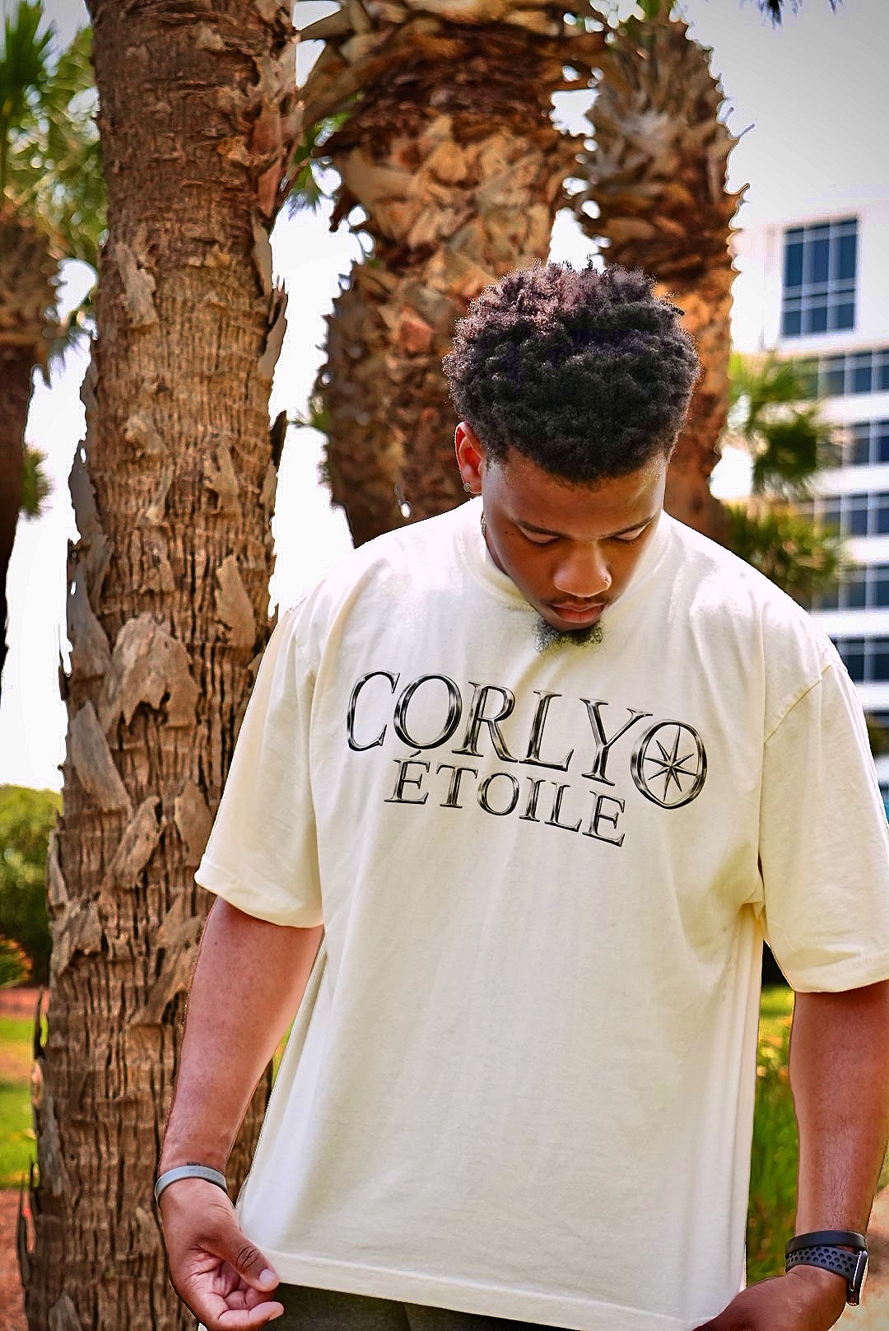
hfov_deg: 23.8
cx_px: 444
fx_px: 2108
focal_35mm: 57
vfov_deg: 35.0
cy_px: 666
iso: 1600
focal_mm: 38
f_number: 3.5
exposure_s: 1/6400
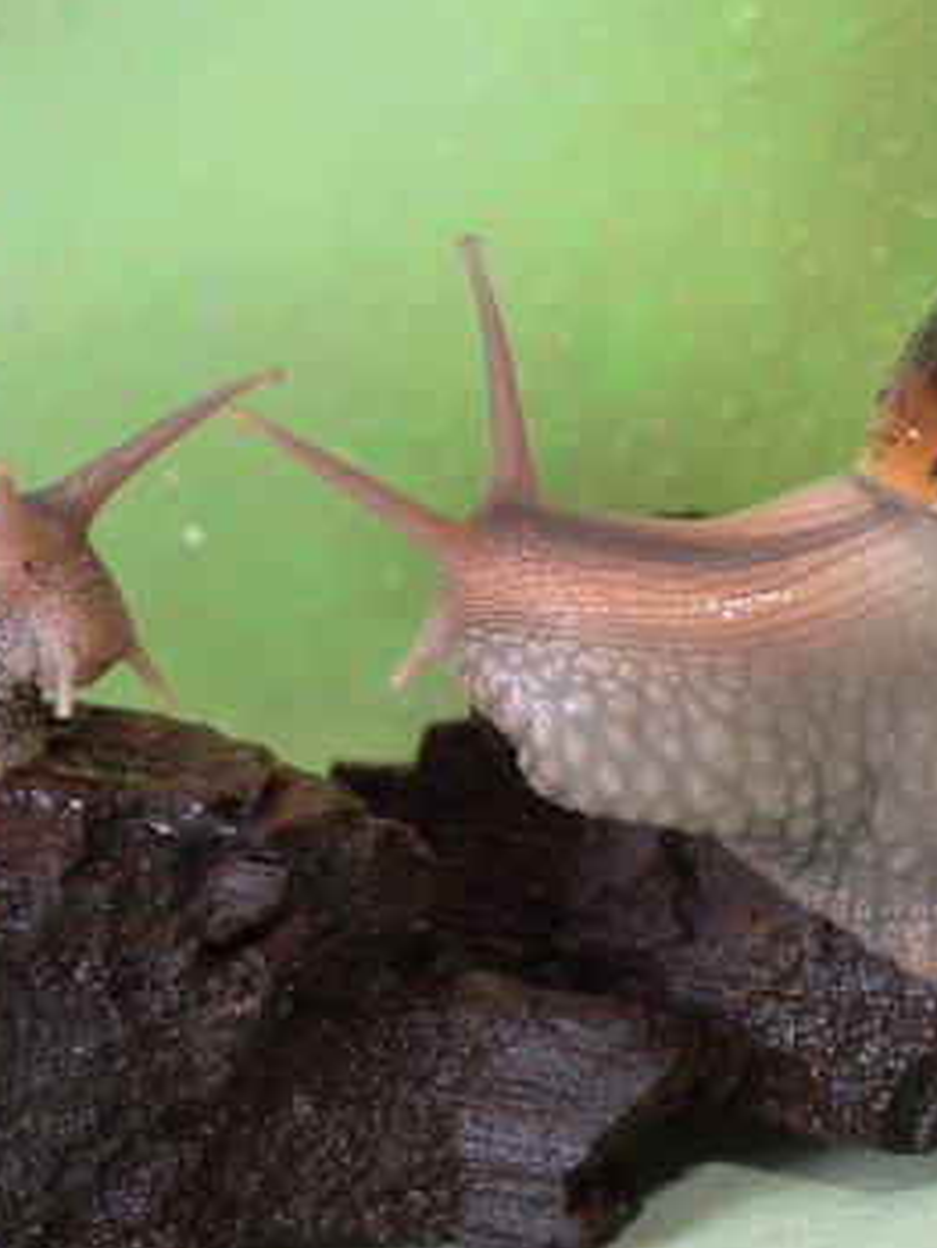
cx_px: 587
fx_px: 6384
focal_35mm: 177
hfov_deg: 8.4
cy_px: 688
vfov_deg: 11.2
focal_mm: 70
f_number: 8
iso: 320
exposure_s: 1/60
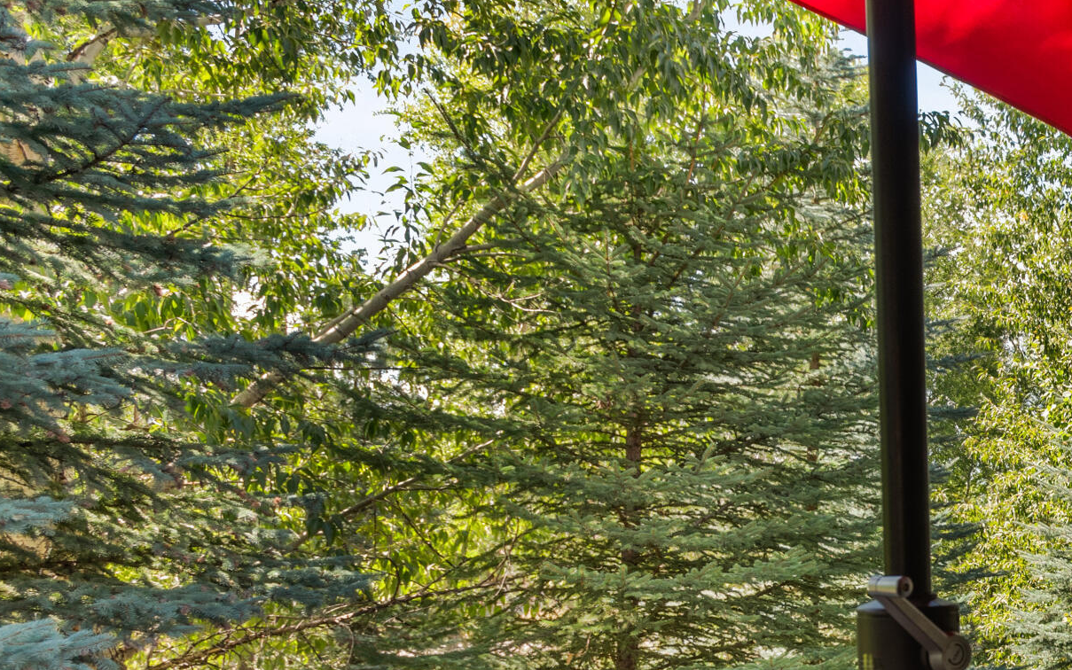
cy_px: 588
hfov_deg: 37.3
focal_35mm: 43
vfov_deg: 28.8
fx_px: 1256
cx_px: 1226
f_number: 7.1
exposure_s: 1/8
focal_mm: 17
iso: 400
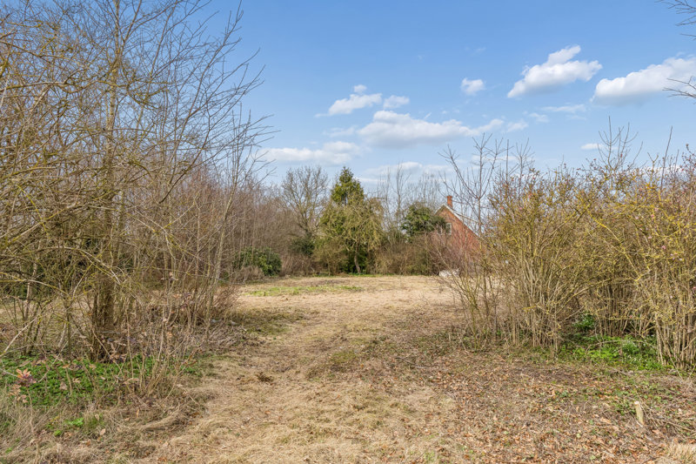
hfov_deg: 77.3
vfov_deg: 56.1
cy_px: 232
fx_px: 435
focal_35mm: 22
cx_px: 348
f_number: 8
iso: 250
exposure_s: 1/500
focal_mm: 15
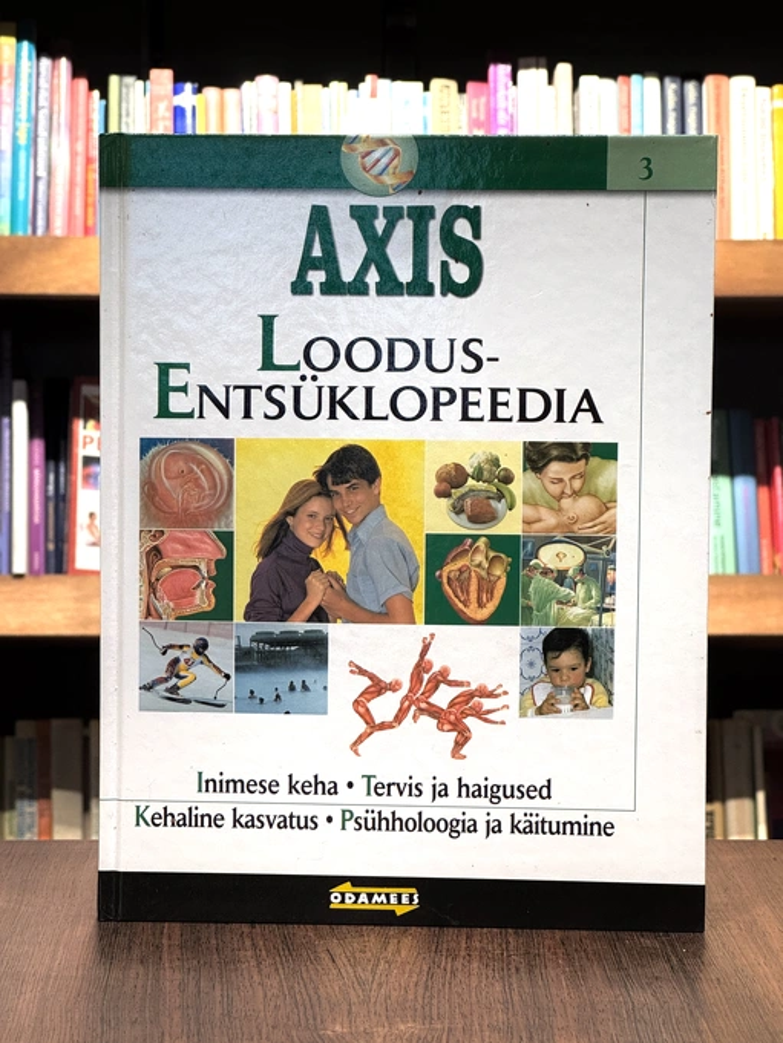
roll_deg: -0.7
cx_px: 392
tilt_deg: -2.5
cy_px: 522
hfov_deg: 19.1
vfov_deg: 25.3
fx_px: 2322
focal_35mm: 77
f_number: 2.8
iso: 250
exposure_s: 1/79
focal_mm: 9
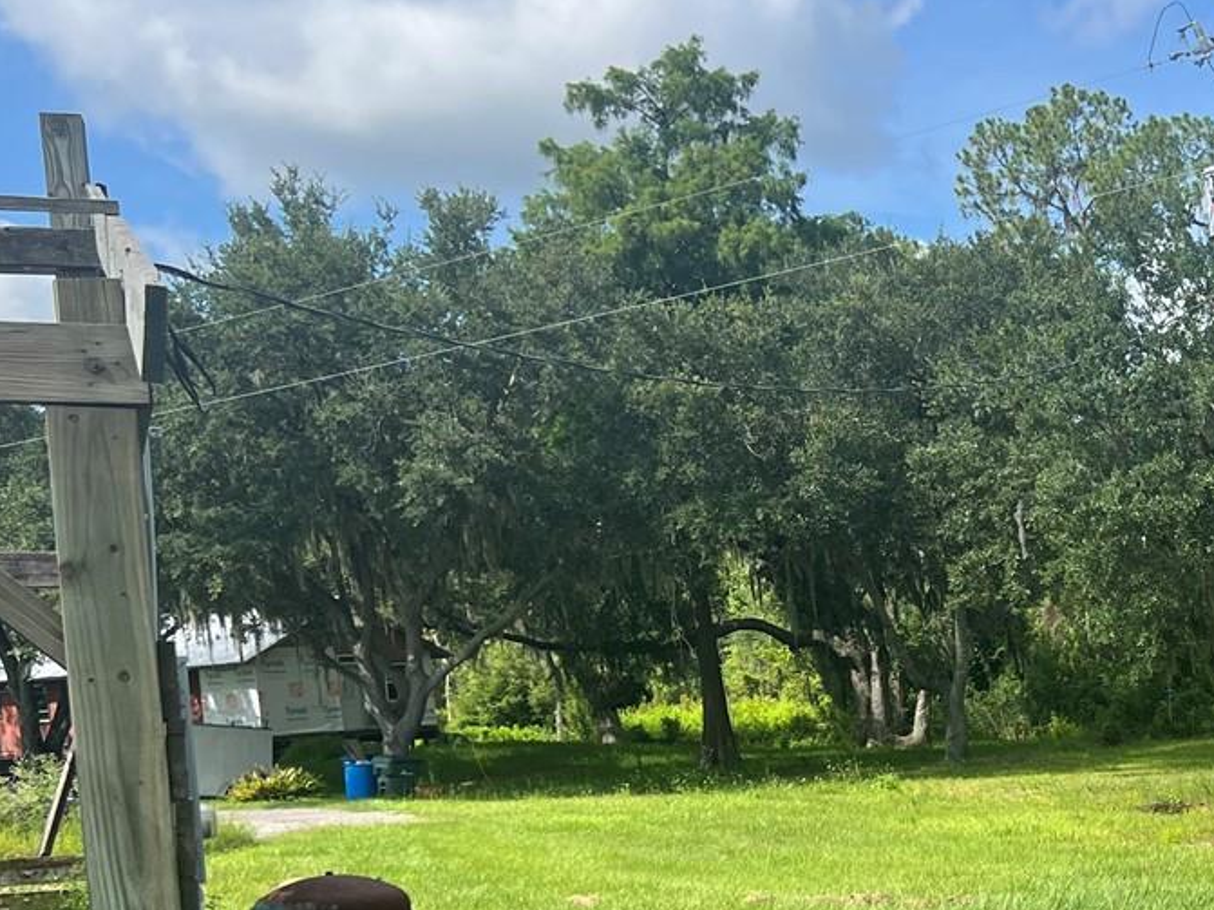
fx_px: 2174
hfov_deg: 29.0
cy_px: 789
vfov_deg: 23.1
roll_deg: +4.3
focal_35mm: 62
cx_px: 1239
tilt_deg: -6.2
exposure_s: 1/2457
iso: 50
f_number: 1.5
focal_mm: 5.7
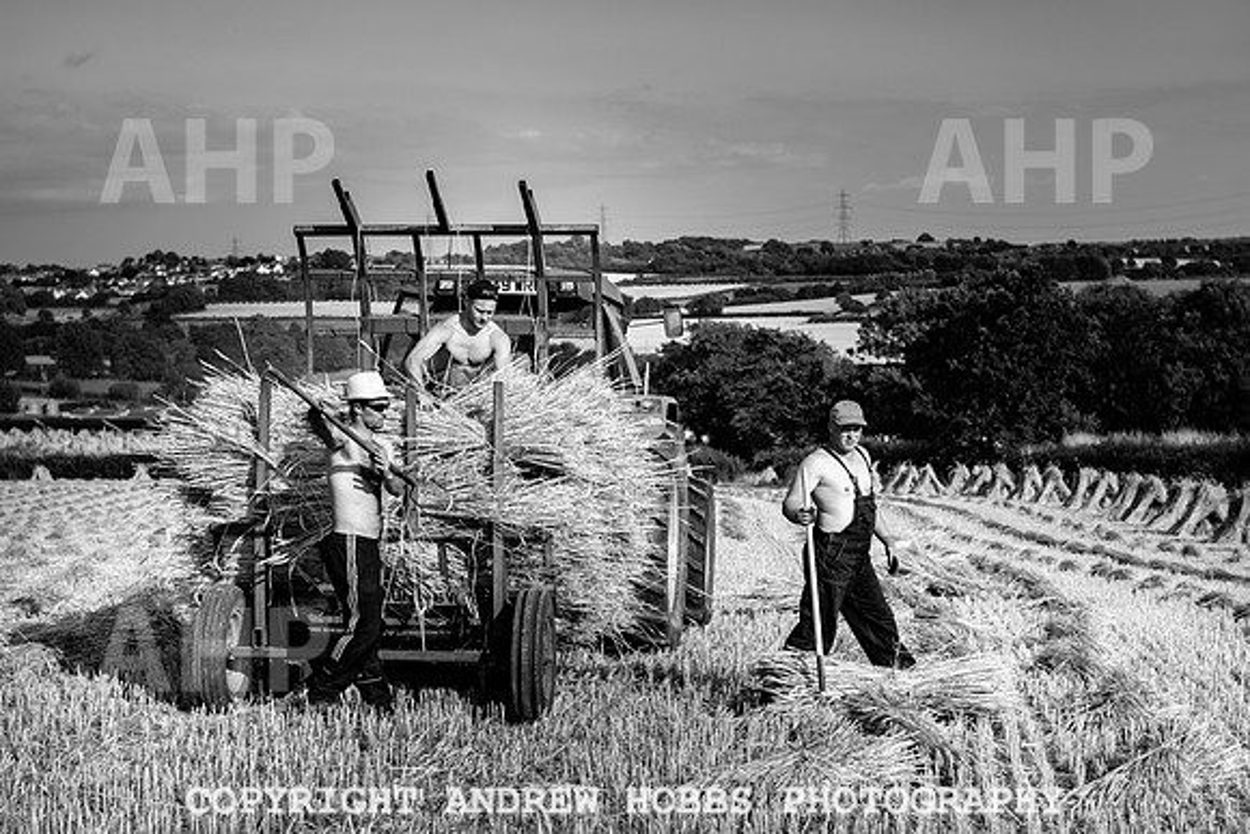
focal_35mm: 77
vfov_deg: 17.7
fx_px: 2672
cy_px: 458
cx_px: 563
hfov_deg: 26.3
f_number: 5.6
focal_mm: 70
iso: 64
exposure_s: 1/1250
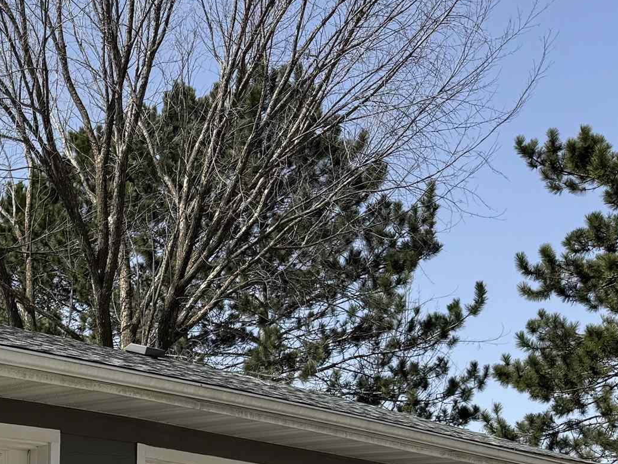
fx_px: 1268
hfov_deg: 24.3
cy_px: 527
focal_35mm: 71
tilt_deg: +3.1
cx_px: -160
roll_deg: -1.7
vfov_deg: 19.7
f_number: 1.78
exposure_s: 1/4167
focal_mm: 6.76
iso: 80
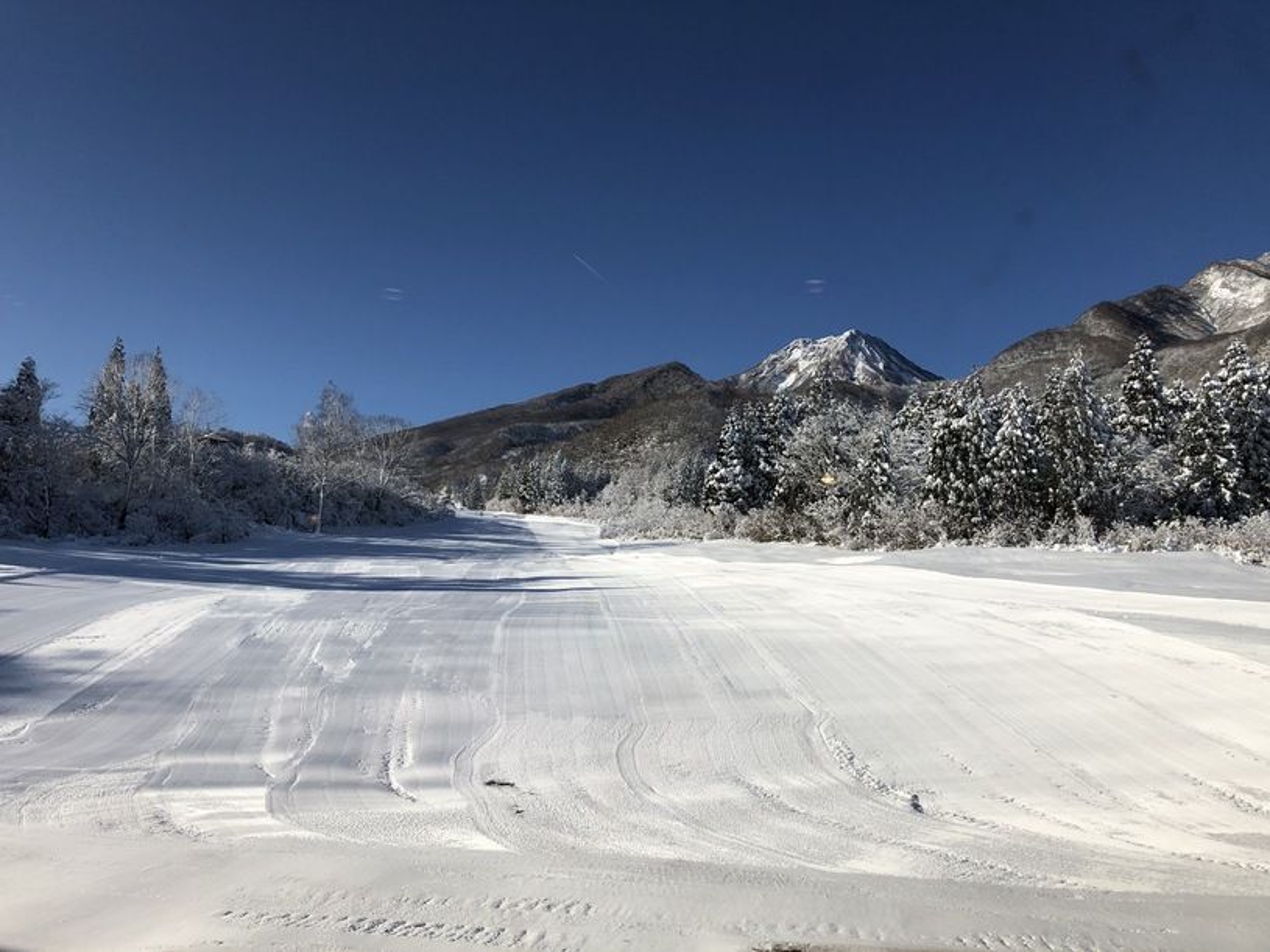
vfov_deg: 49.7
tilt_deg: +9.4
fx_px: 1027
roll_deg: -1.1
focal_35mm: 28
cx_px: 635
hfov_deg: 63.5
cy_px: 476
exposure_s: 1/4049
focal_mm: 3.99
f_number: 1.8
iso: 20
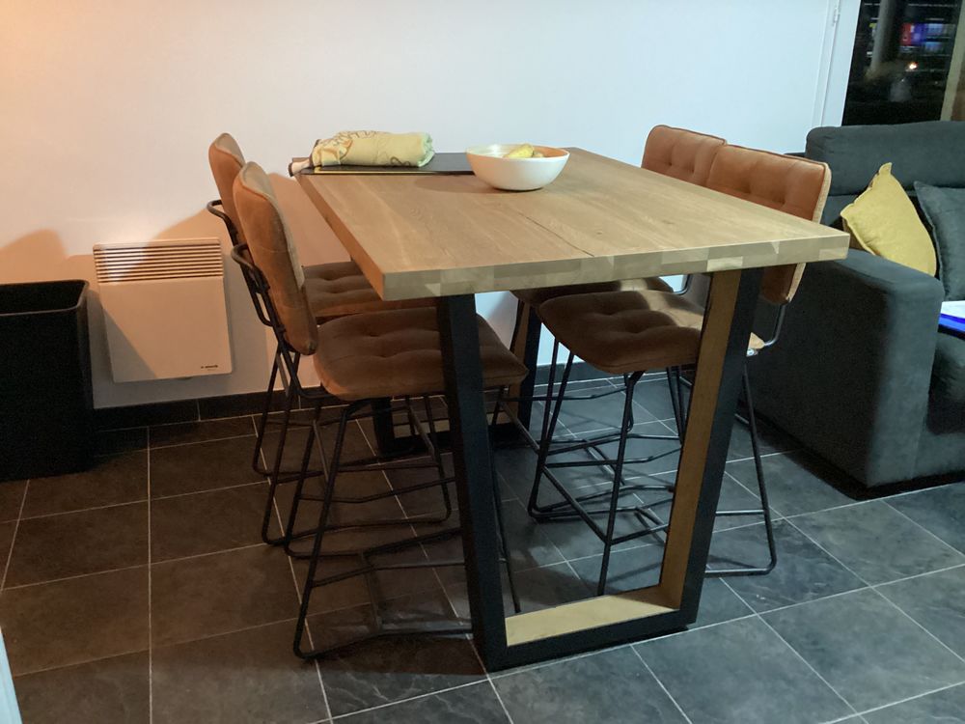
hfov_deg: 58.4
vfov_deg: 45.4
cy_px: 362
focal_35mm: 31
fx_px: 864
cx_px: 482
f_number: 2.4
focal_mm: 3.3
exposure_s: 1/17
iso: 640
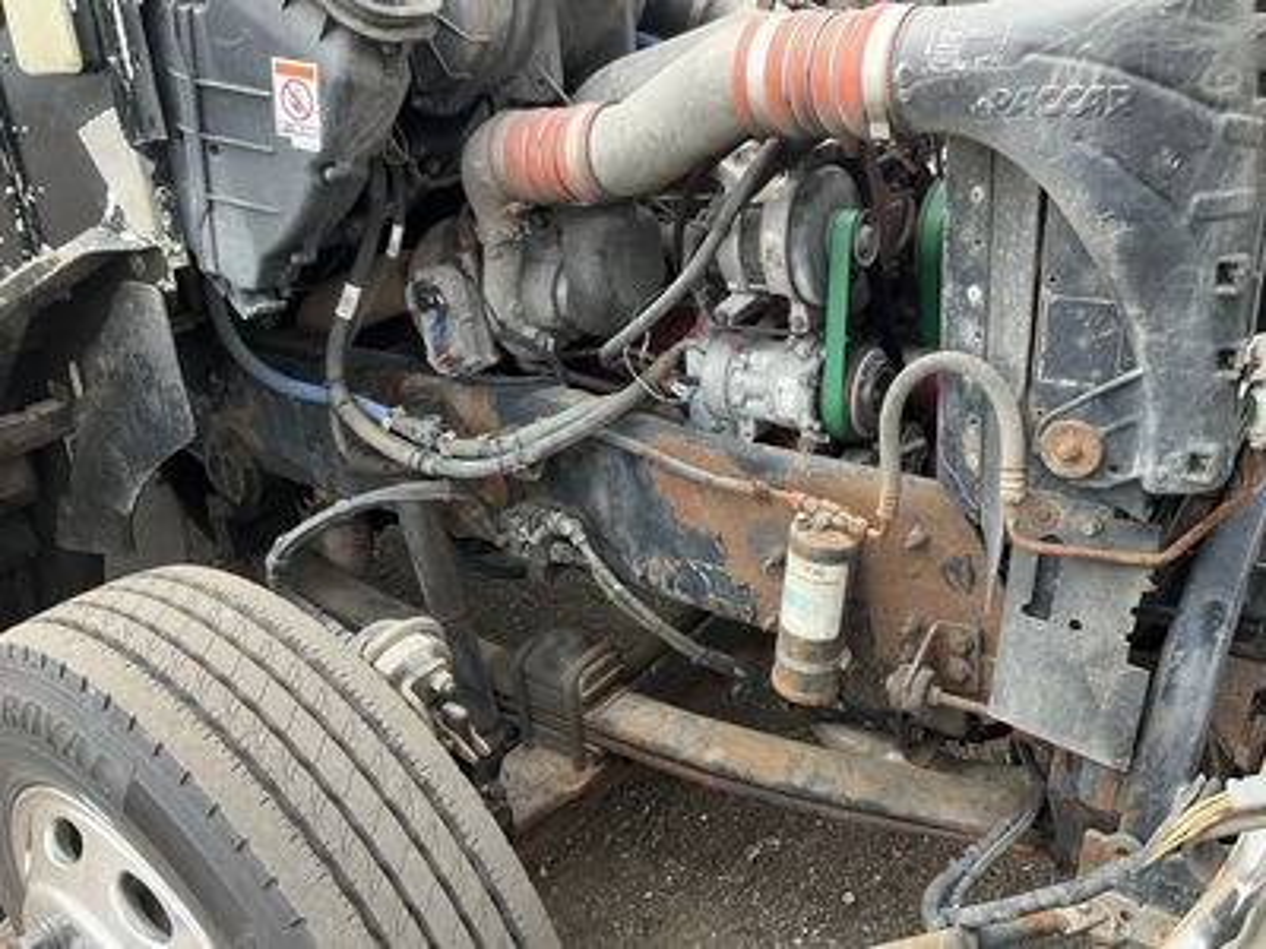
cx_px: 633
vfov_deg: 48.2
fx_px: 1061
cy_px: 474
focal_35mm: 29
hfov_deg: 61.7
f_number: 1.8
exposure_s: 1/238
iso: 25
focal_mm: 3
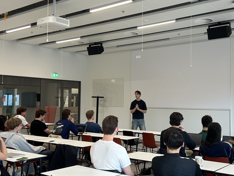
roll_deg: -0.8
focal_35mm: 43
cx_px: 145
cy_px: 87
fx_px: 291
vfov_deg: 33.6
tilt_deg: +2.6
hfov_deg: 43.5
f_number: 1.5
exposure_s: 1/100
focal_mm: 5.7
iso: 64
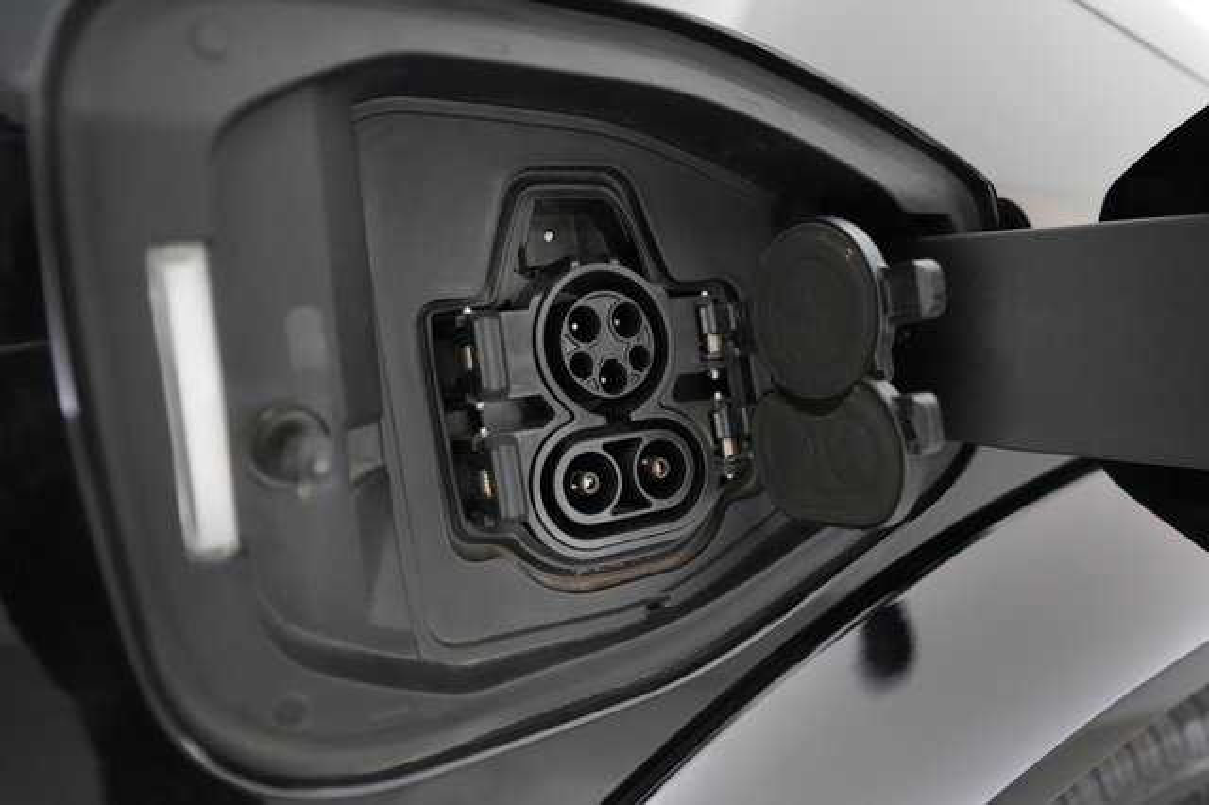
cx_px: 604
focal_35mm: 24
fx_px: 806
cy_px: 402
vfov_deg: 53.1
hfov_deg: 73.8
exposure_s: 1/250
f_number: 2.8
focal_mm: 24
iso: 12800
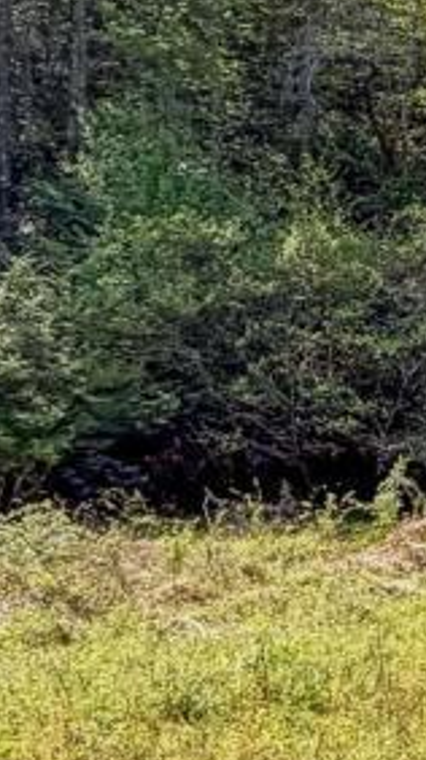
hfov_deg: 13.5
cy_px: 375
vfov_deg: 32.4
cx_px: 1025
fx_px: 1309
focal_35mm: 65
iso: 40
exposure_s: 1/750
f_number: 2.2
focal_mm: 2.22
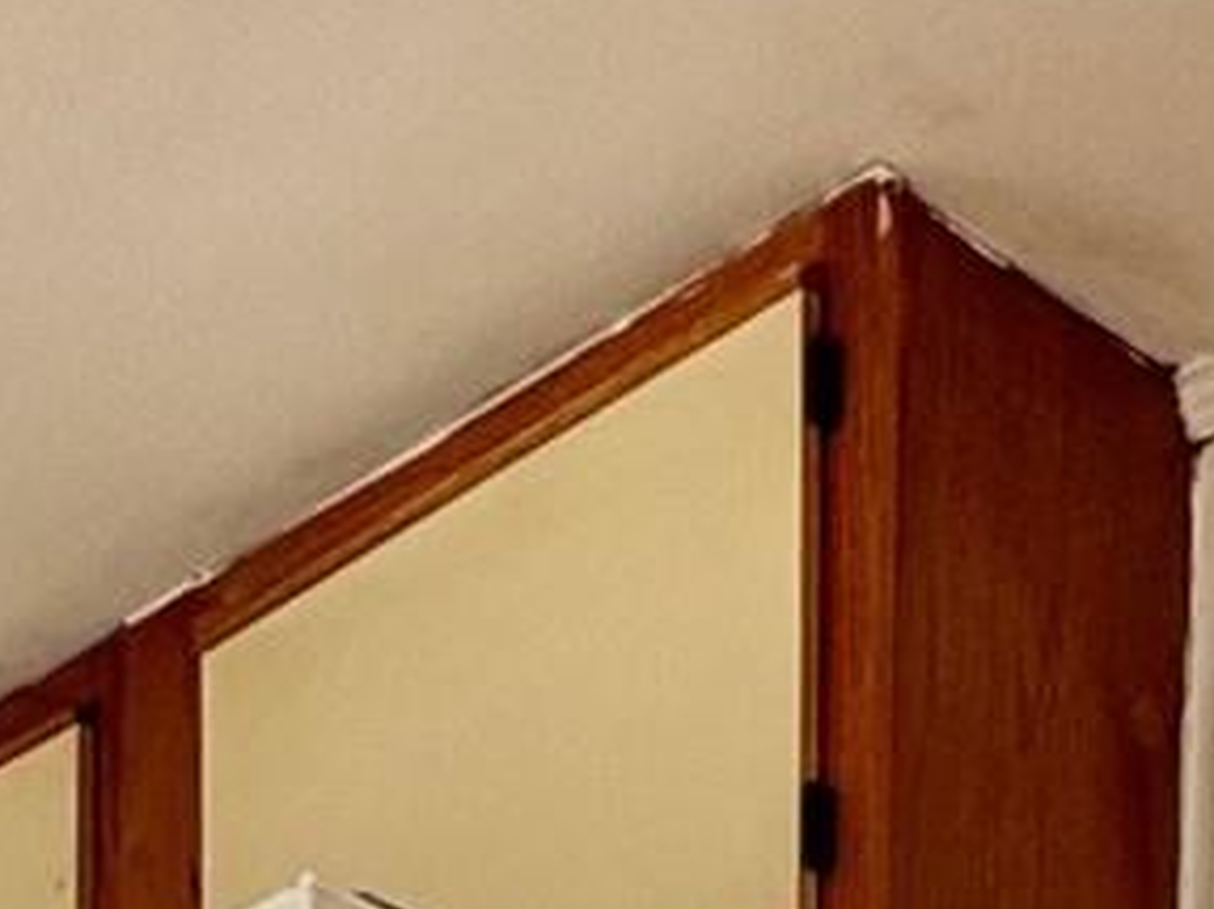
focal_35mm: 100
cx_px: 520
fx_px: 3506
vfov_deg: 10.7
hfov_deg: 19.6
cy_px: 2645
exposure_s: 1/110
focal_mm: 2.22
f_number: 2.2
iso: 40
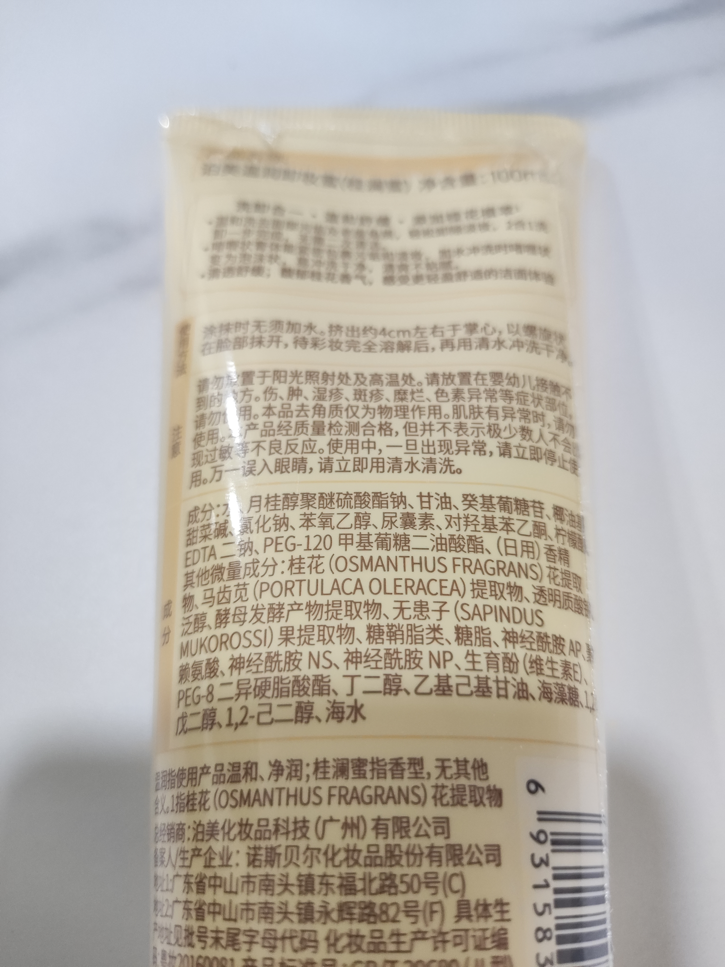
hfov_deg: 53.1
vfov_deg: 67.3
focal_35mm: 26
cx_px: 362
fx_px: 726
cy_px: 484
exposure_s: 1/50
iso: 481
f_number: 1.79
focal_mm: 4.74
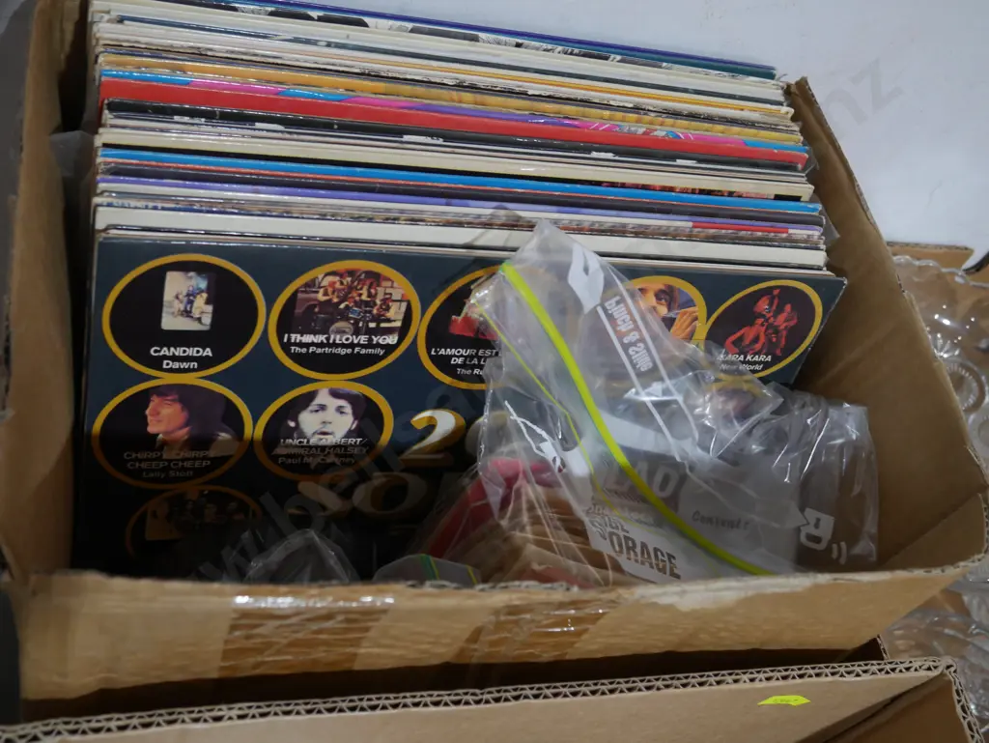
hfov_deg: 44.8
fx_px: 1201
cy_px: 372
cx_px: 494
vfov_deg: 34.4
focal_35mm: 42
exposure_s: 1/60
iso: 1250
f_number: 4.6
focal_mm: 21
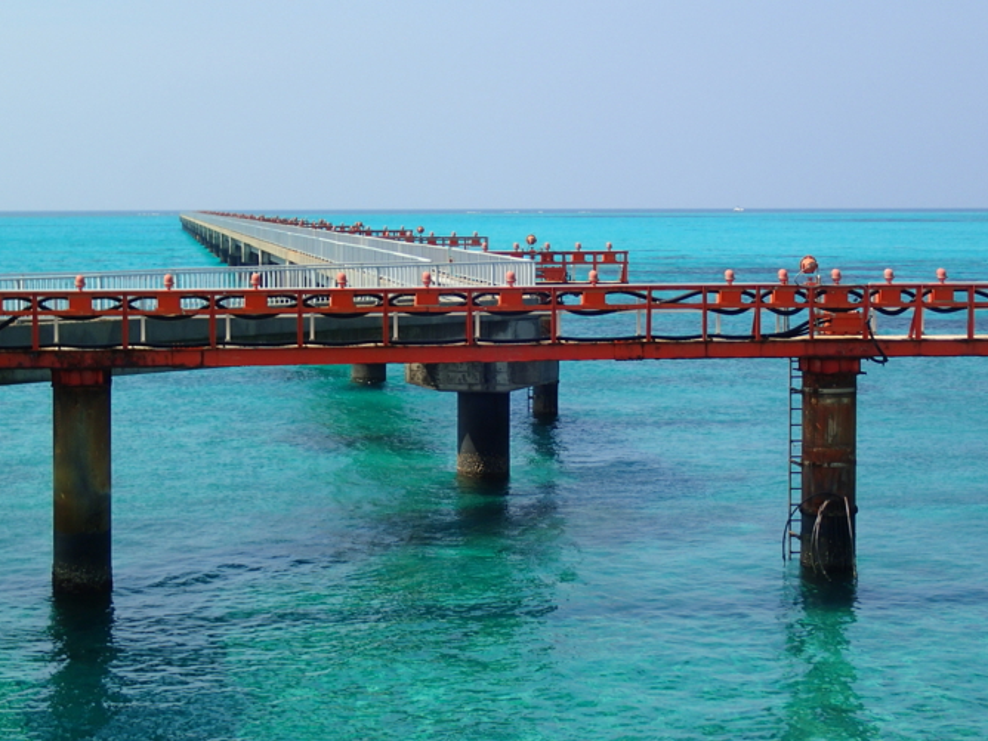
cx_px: 478
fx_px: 2084
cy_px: 349
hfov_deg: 26.7
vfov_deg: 20.2
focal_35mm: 73
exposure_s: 1/500
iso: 100
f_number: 5
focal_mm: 11.01
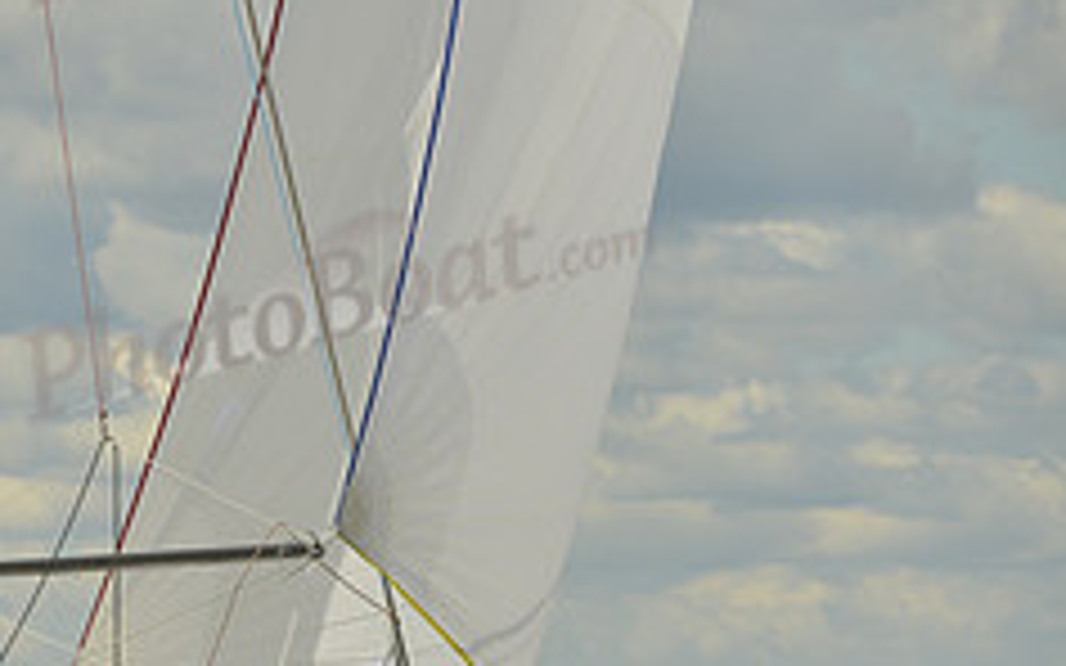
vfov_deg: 2.6
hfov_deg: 4.2
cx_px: -207
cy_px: 601
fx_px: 14523
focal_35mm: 500
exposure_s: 1/1000
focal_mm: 200
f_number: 9
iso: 200
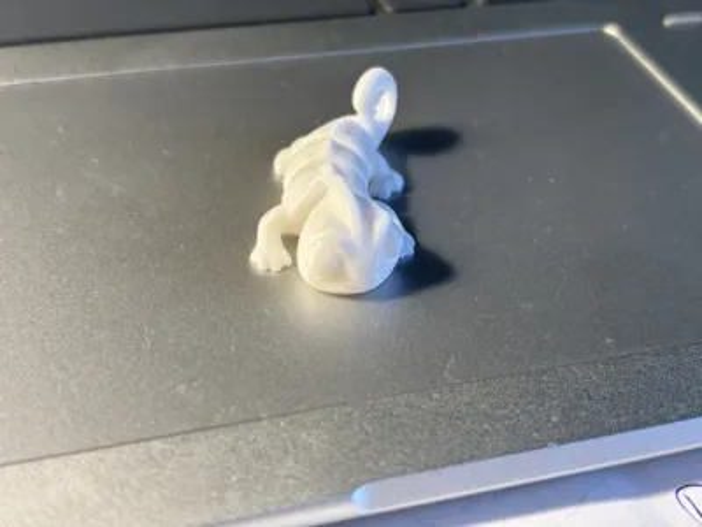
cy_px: 264
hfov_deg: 36.8
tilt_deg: -31.0
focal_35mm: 52
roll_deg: +0.5
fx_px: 1055
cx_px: 351
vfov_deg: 28.0
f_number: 1.6
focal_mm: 5.96
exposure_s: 1/50
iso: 32
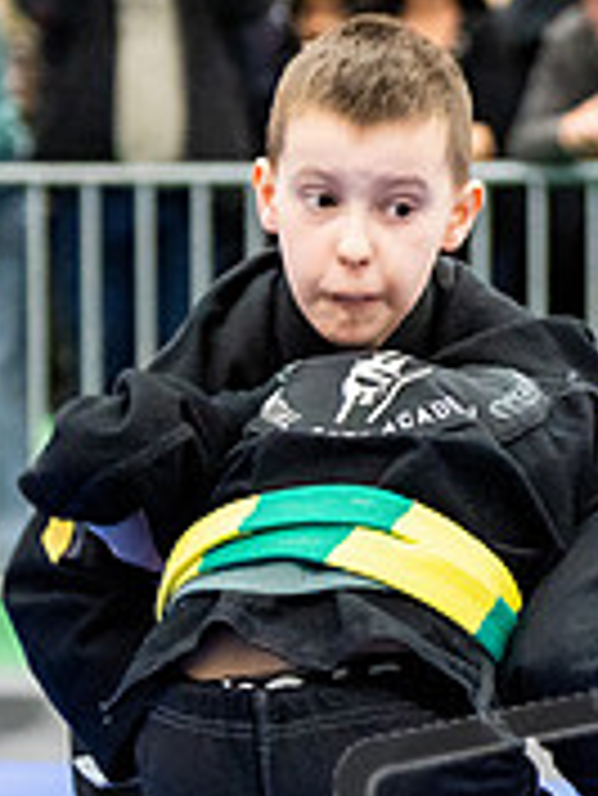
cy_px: 816
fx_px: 5084
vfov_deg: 8.9
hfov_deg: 6.7
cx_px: 346
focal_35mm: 221
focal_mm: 70
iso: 5000
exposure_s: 1/500
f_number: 2.8
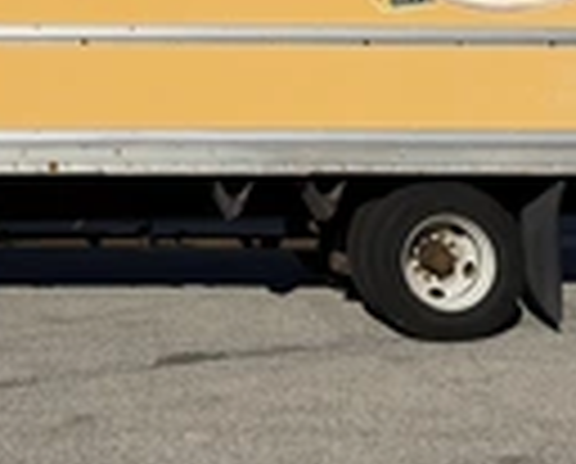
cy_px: -68
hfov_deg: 25.3
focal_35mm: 73
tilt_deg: +5.1
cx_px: 76
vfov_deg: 20.0
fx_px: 1247
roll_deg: -0.9
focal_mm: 6.76
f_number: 1.78
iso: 100
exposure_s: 1/17544
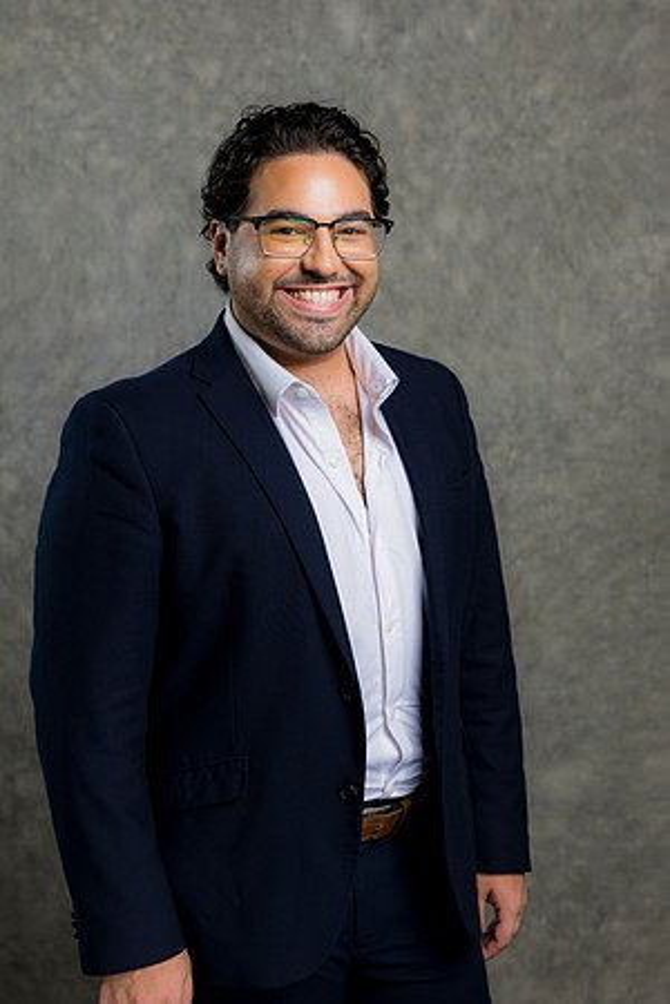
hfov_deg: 16.1
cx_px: 335
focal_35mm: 85
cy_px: 502
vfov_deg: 23.9
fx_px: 2373
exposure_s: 1/200
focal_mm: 85
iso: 125
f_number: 5
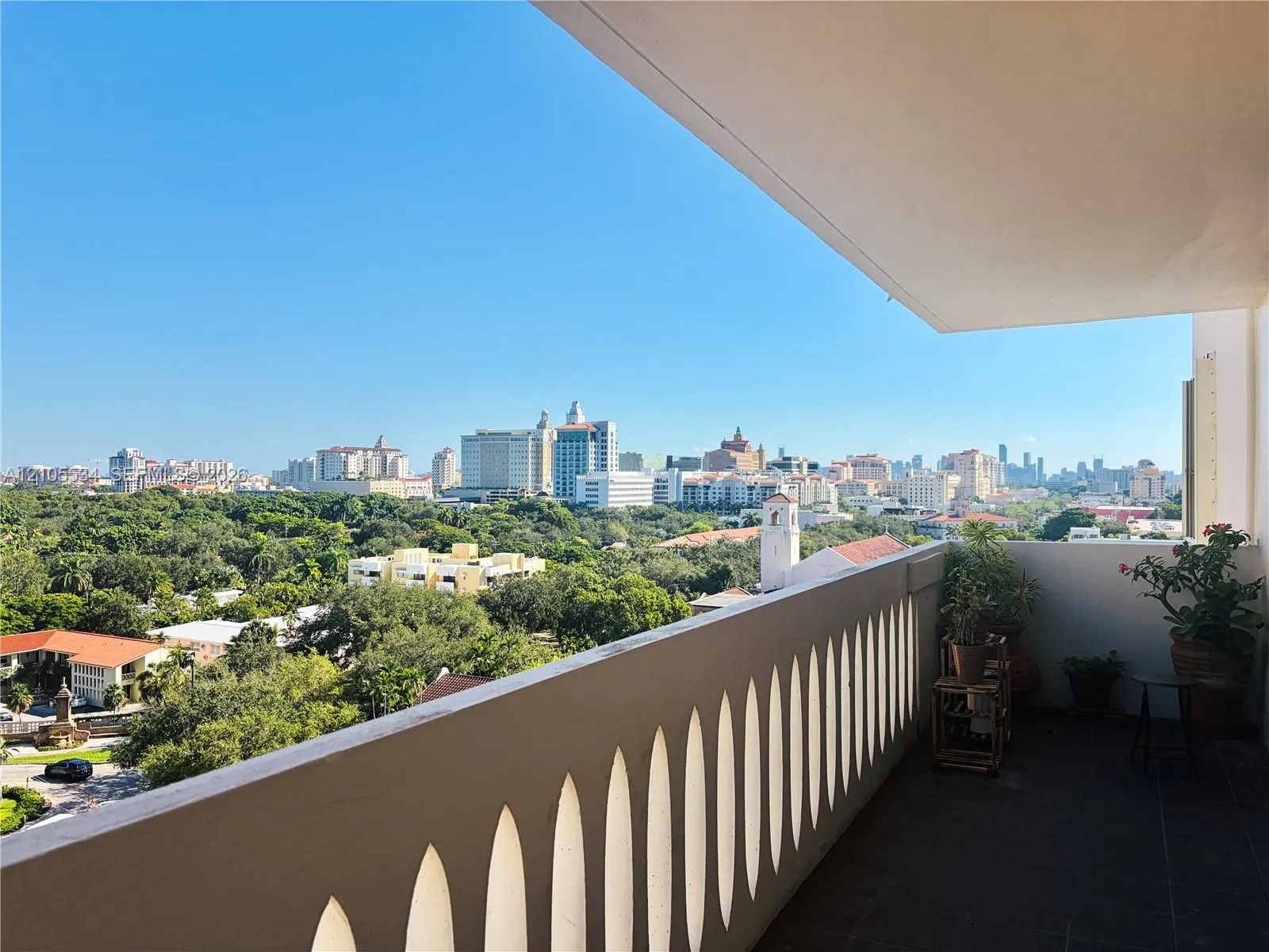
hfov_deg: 67.3
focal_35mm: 26
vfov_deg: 53.1
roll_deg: +0.2
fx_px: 953
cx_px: 634
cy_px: 476
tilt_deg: +0.8
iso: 64
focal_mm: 5.96
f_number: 1.6
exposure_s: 1/5348
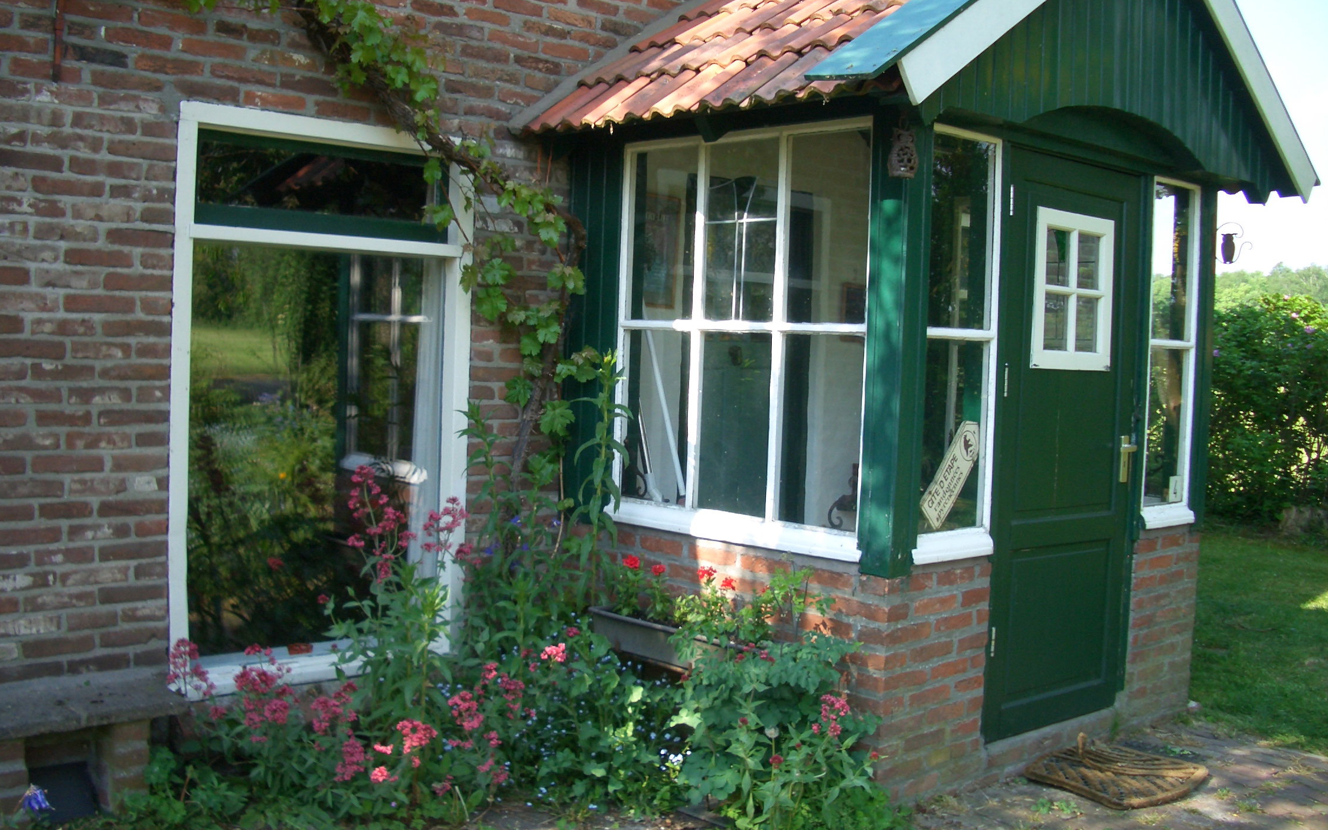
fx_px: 1375
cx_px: 650
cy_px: 401
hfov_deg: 51.5
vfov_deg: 33.6
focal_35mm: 38
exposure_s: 1/250
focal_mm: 5.8
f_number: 2.6
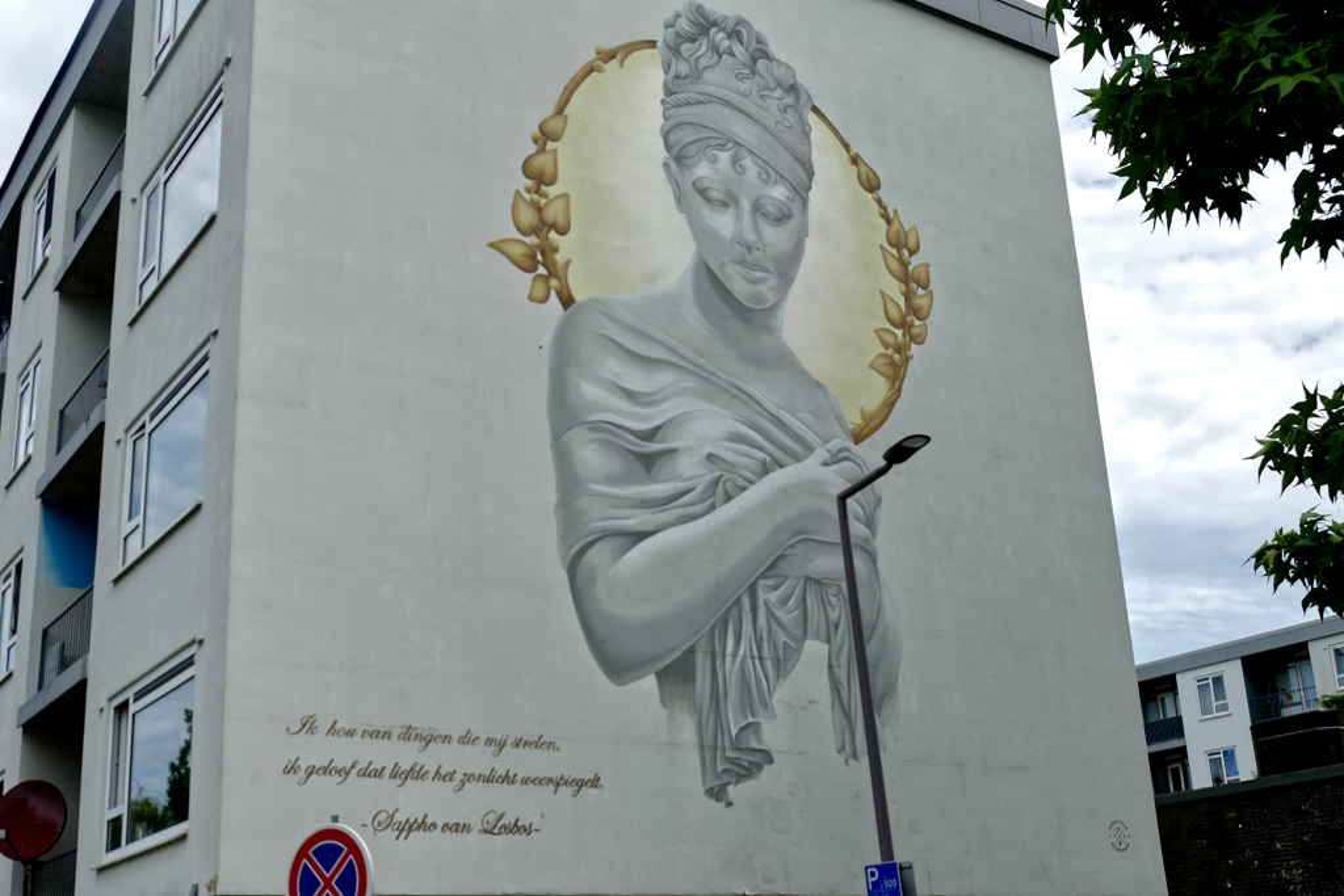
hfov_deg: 45.4
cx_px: 672
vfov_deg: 31.2
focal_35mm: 43
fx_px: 1605
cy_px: 448
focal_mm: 15.5
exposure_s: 1/1600
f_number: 3.5
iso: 125
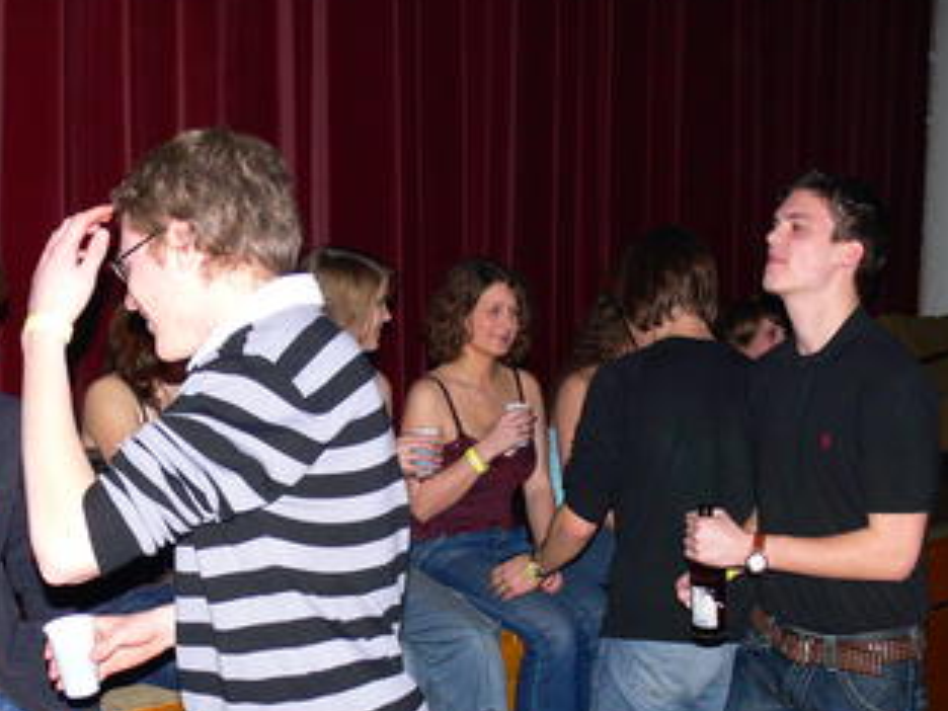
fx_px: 1451
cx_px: 343
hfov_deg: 35.9
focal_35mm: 53
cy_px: 517
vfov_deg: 27.2
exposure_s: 1/30
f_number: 2.8
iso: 125
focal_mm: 7.4
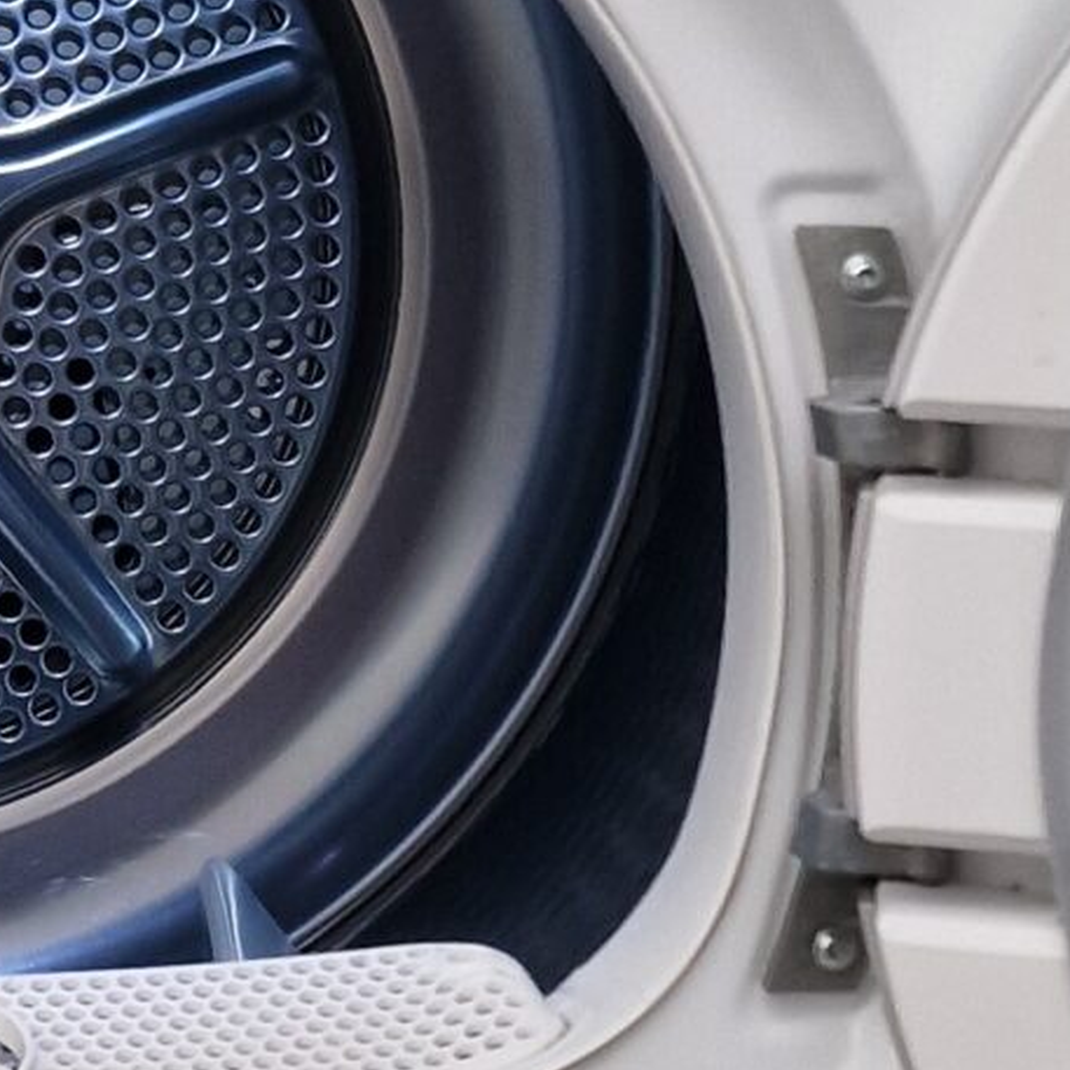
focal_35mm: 114
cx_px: -258
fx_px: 3987
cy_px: 368
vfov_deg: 15.3
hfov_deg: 14.7
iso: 200
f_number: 1.8
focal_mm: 6.4
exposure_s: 1/120
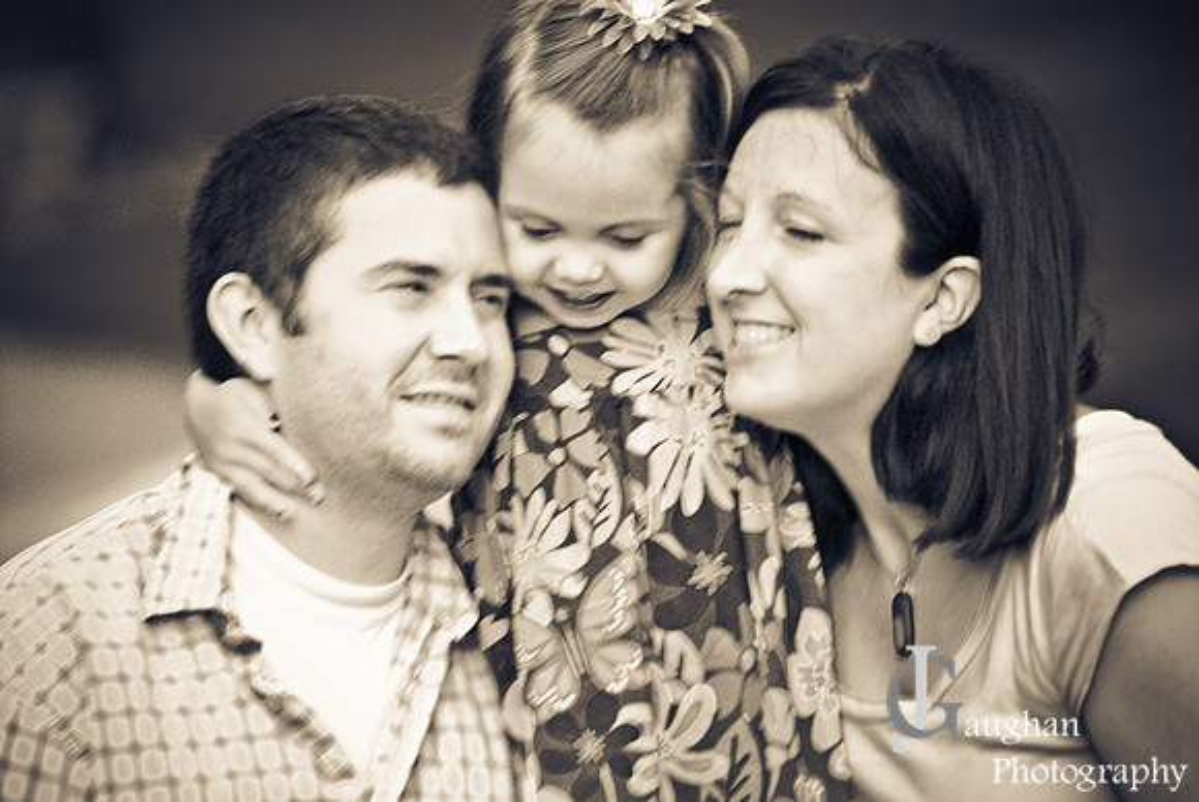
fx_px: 10001
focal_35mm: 300
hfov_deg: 6.9
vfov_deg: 4.6
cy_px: 401
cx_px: 600
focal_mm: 200
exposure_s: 1/100
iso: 250
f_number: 3.5
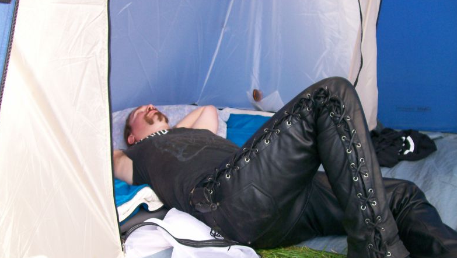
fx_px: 485
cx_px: 226
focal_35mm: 40
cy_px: 167
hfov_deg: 50.5
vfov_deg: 29.6
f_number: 2.7
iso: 80
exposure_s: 1/131
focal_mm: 6
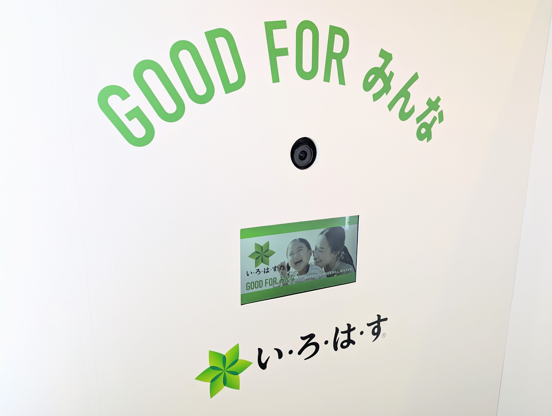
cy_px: 208
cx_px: 276
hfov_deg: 71.5
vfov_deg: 56.9
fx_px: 383
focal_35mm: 24
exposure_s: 1/188
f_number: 1.85
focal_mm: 6.81
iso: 94
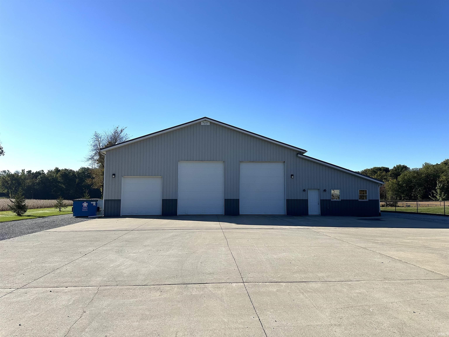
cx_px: 224
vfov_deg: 56.8
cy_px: 168
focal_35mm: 24
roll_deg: -0.4
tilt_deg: +5.7
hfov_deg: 71.6
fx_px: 311
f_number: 1.78
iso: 80
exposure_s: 1/5000
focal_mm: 6.86
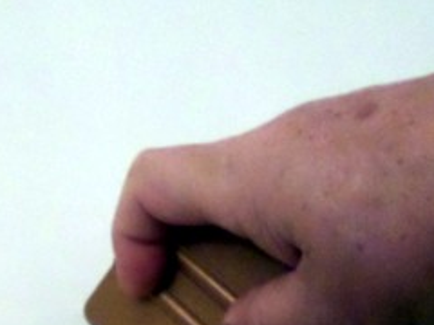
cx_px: 158
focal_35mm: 59
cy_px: 295
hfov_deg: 32.5
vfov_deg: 24.1
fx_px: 740
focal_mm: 4.5
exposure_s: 1/30
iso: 640
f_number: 2.5
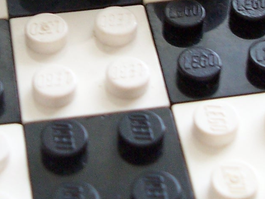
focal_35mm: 129
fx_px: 988
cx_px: 104
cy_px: -26
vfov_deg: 11.3
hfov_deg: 15.3
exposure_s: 1/30
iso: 140
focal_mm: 6
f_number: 2.8
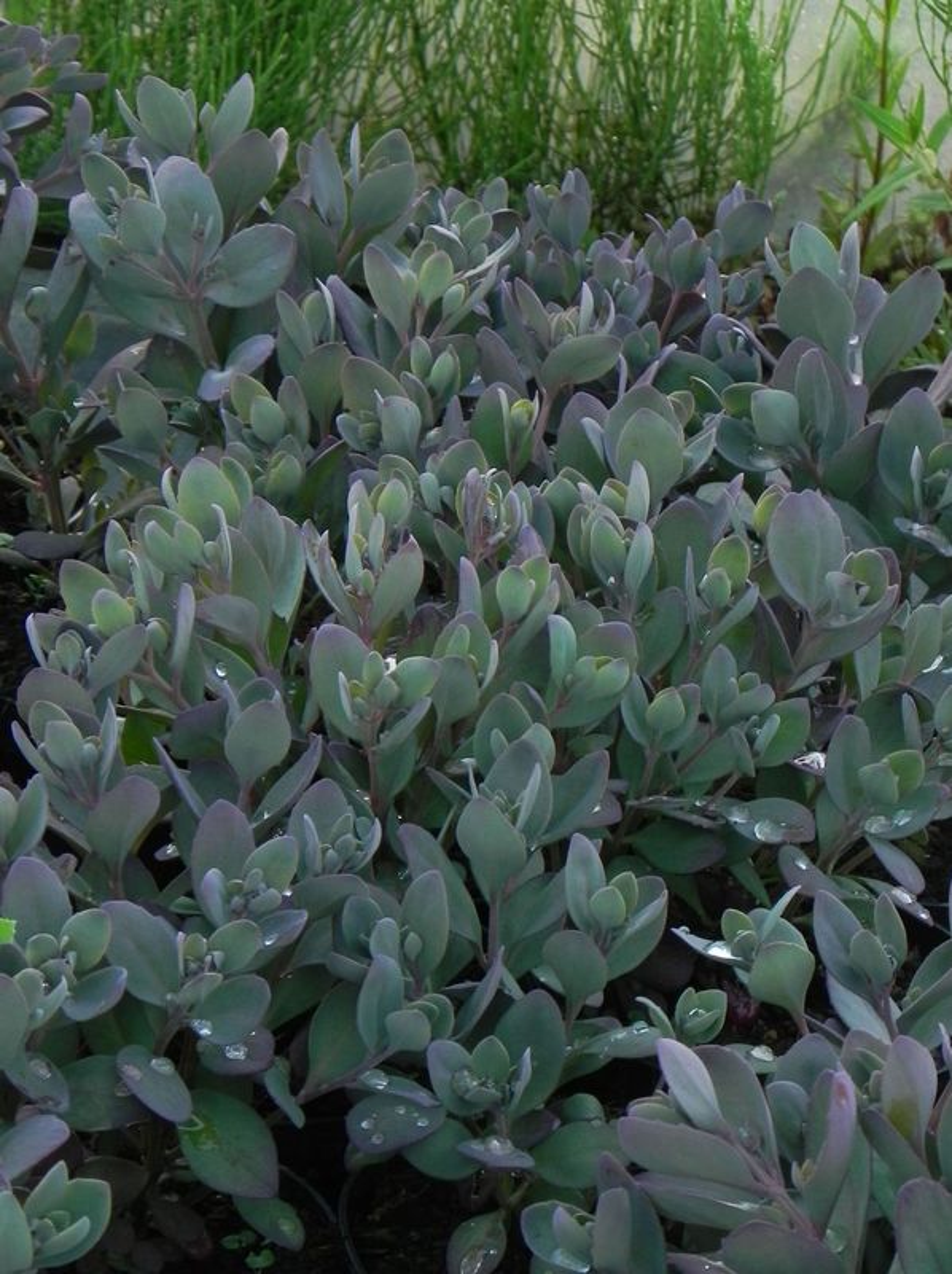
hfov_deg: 7.0
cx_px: 476
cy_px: 637
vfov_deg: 9.3
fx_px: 7790
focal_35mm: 212
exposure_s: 1/20
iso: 160
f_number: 5
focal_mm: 37.7
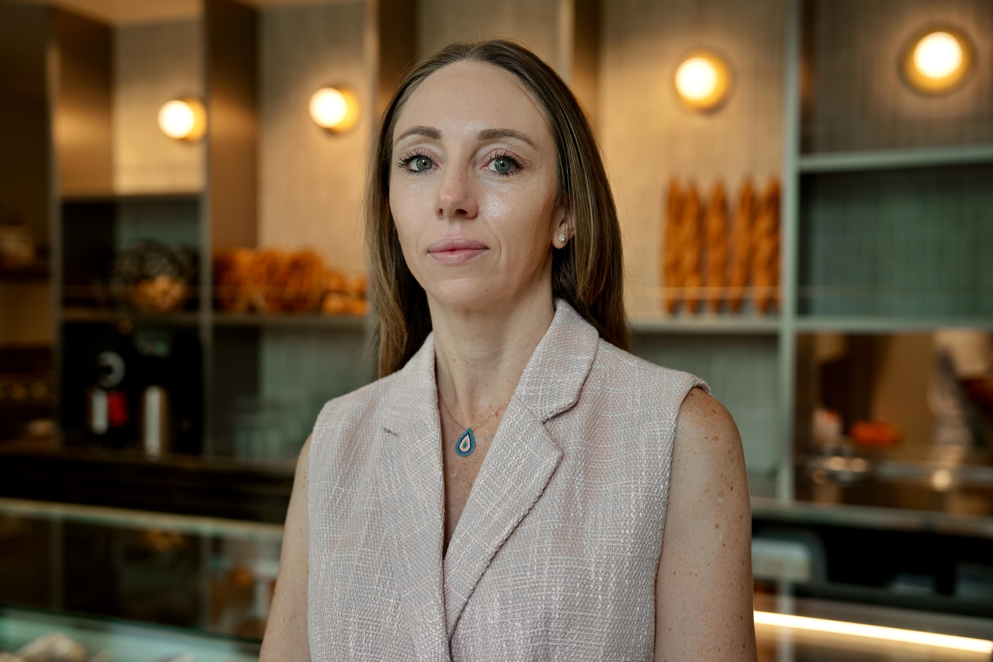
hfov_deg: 47.4
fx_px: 1131
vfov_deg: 32.6
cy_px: 331
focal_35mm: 41
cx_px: 496
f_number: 2.8
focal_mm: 41
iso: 320
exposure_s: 1/250
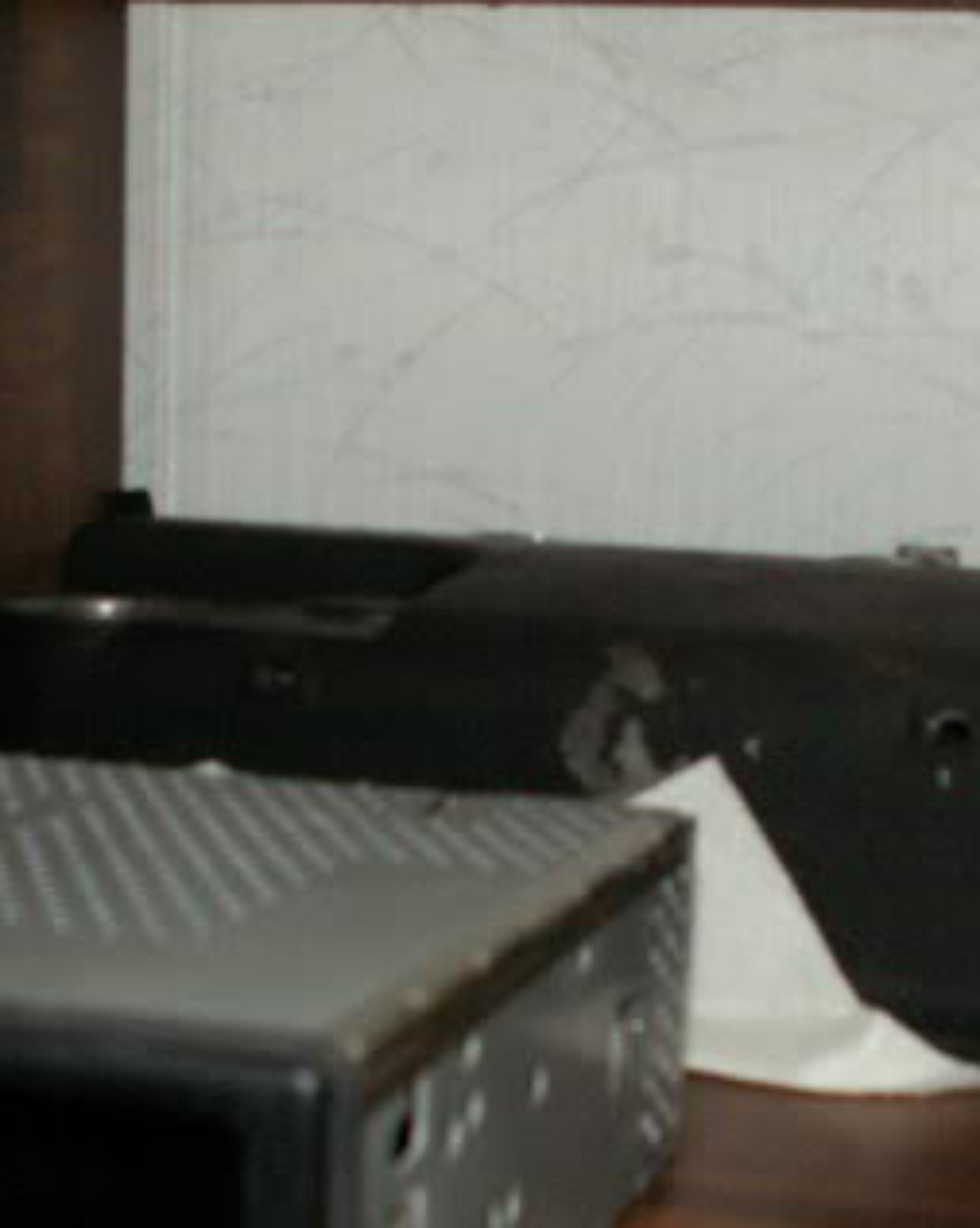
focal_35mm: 69
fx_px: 2505
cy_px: 833
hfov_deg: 22.1
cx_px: 550
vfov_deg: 27.4
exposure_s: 1/40
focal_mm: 5.86
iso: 160
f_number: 3.2
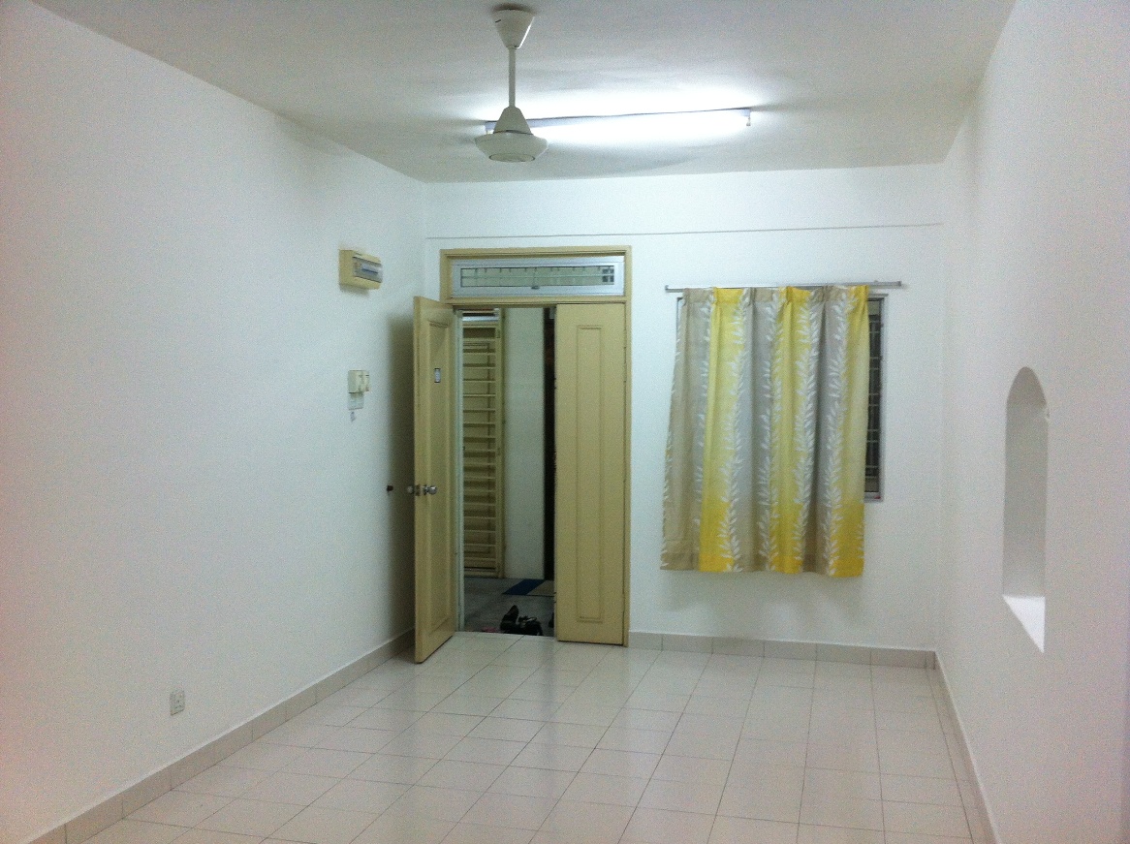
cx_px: 565
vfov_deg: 40.6
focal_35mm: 35
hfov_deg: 52.7
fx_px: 1141
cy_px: 422
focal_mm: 3.85
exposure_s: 1/17
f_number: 2.8
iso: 125
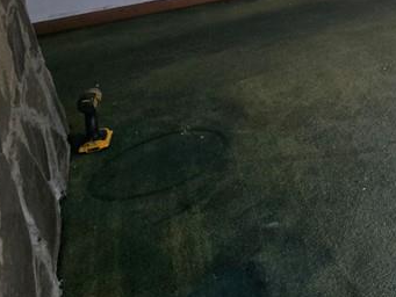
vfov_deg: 31.9
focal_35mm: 39
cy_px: -42
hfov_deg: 31.4
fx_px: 446
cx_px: 559
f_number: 2.2
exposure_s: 1/719
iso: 80
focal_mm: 2.2
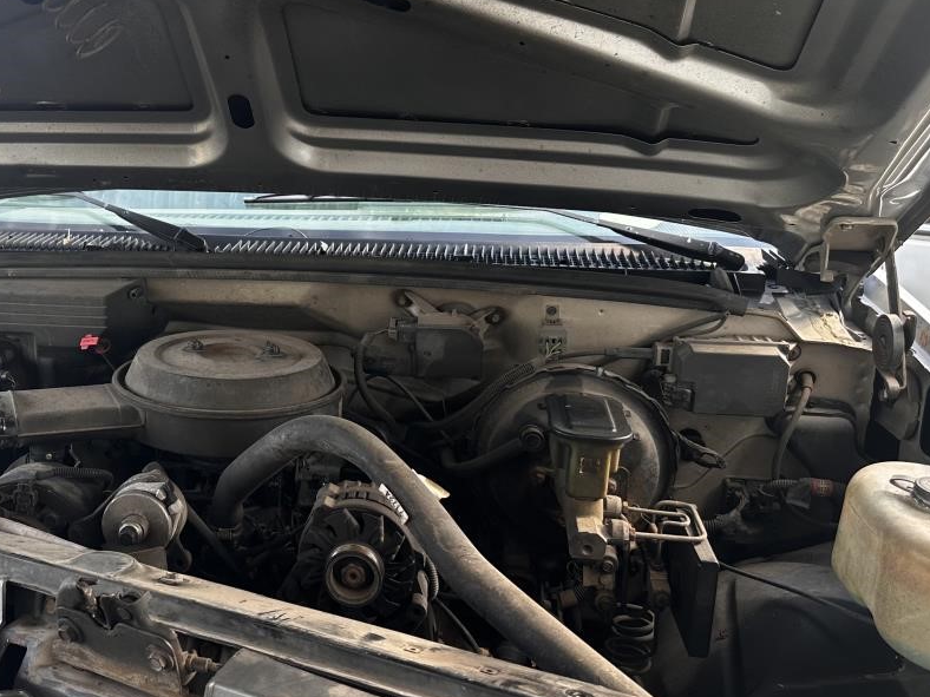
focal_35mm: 39
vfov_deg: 36.8
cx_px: 254
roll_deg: +0.7
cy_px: 327
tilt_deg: -13.0
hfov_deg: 46.5
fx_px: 1048
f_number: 1.78
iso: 80
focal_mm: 6.86
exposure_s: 1/172
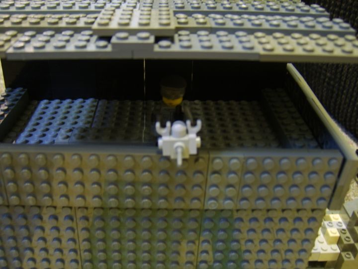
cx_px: 179
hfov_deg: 58.4
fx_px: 321
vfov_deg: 45.4
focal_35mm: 31
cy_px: 134
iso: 71
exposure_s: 1/2
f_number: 2.7
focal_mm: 8.13
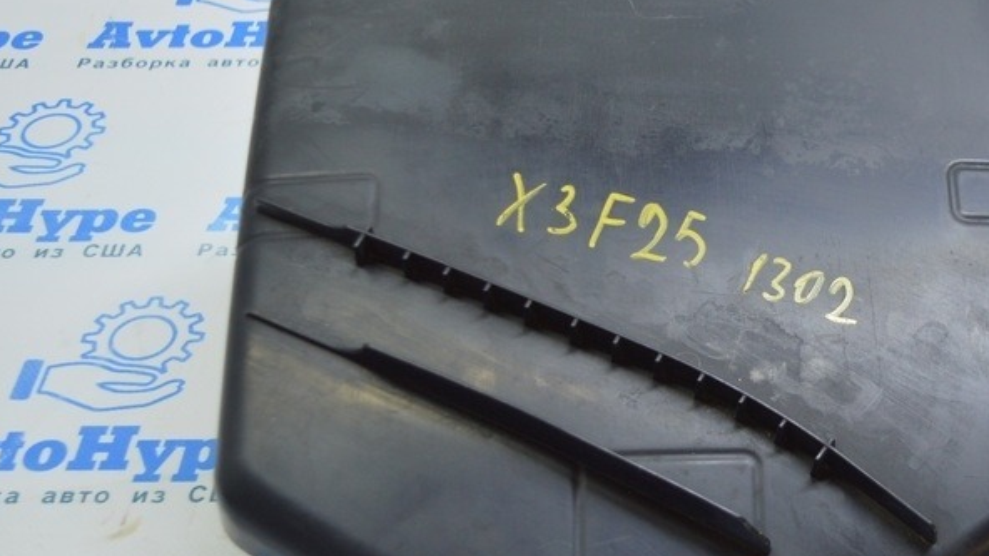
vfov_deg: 17.8
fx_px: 1781
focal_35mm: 68
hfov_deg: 30.5
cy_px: 291
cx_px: 735
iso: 400
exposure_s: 1/50
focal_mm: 25
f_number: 4
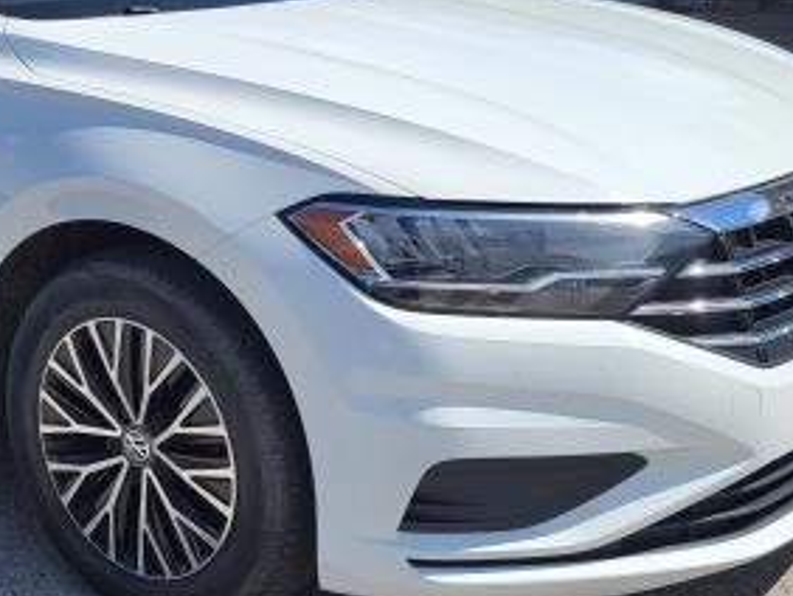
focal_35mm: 59
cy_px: 214
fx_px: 1353
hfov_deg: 31.7
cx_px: 149
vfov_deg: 24.8
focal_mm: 5.4
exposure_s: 1/3628
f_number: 1.8
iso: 40
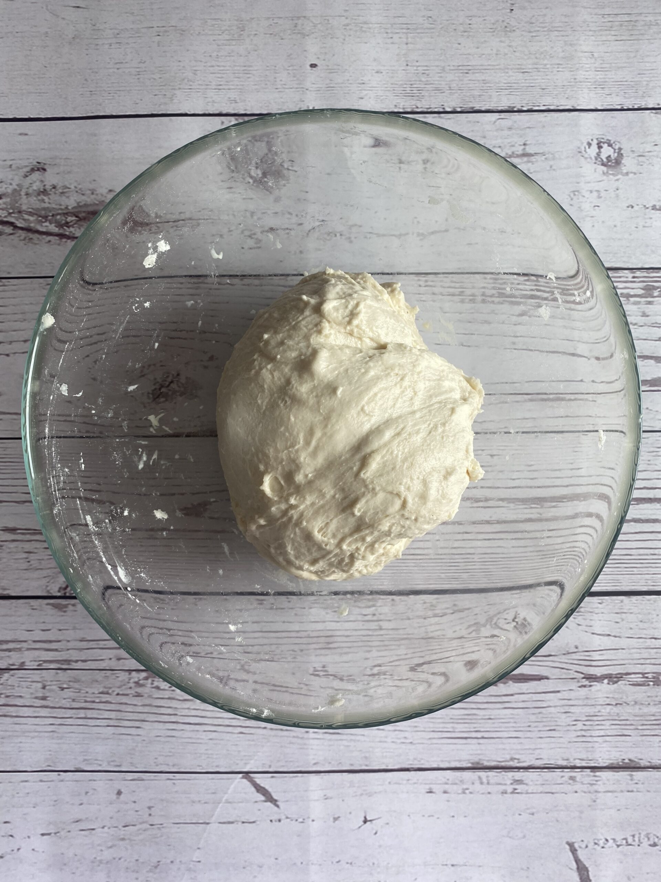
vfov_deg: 67.3
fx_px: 662
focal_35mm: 26
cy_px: 441
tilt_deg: -86.3
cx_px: 330
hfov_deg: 53.1
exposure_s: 1/142
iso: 32
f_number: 1.8
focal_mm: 4.25
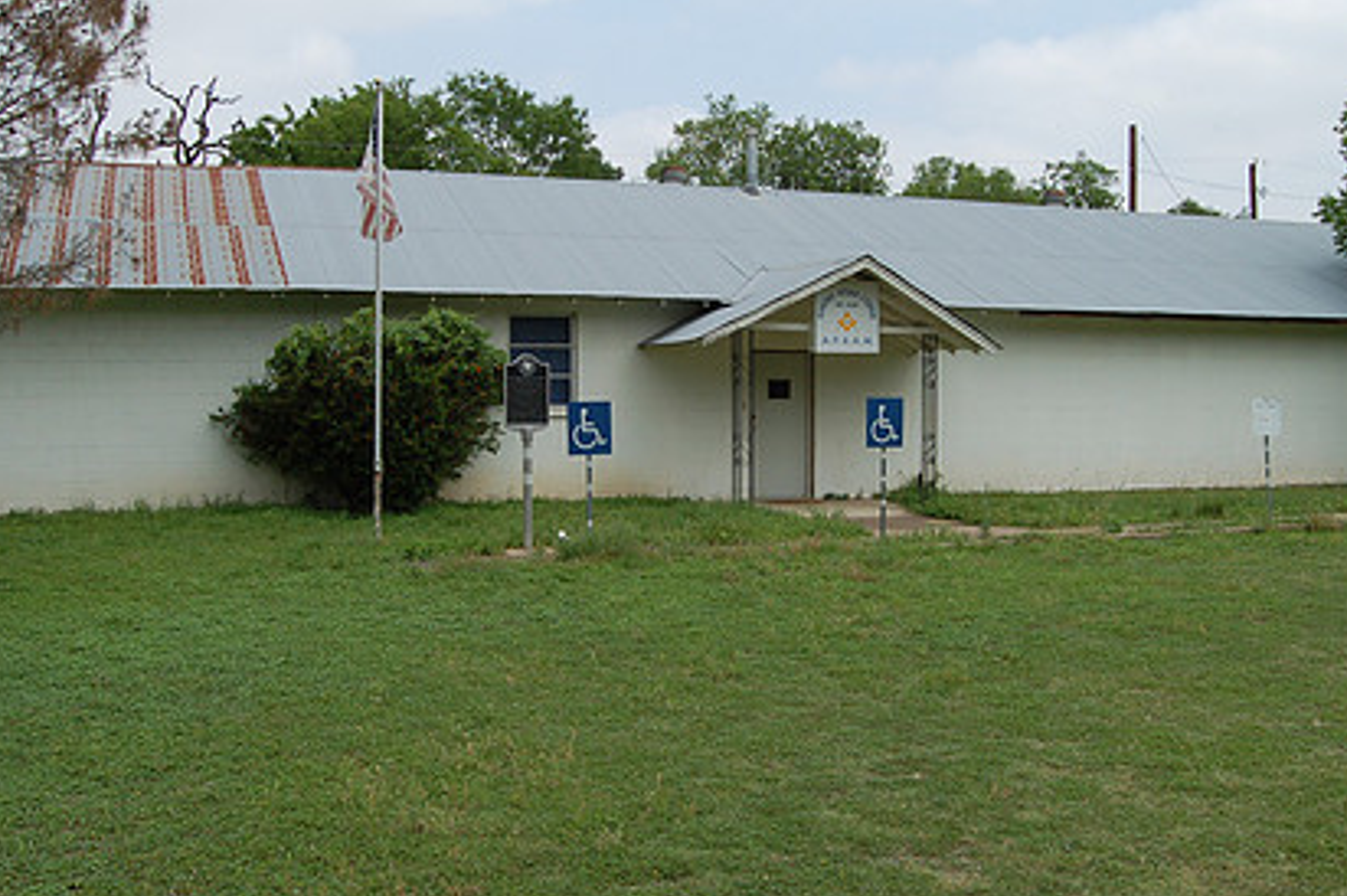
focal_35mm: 38
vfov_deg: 35.0
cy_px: 392
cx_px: 696
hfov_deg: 50.7
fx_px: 1421
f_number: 9
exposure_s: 1/320
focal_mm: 18
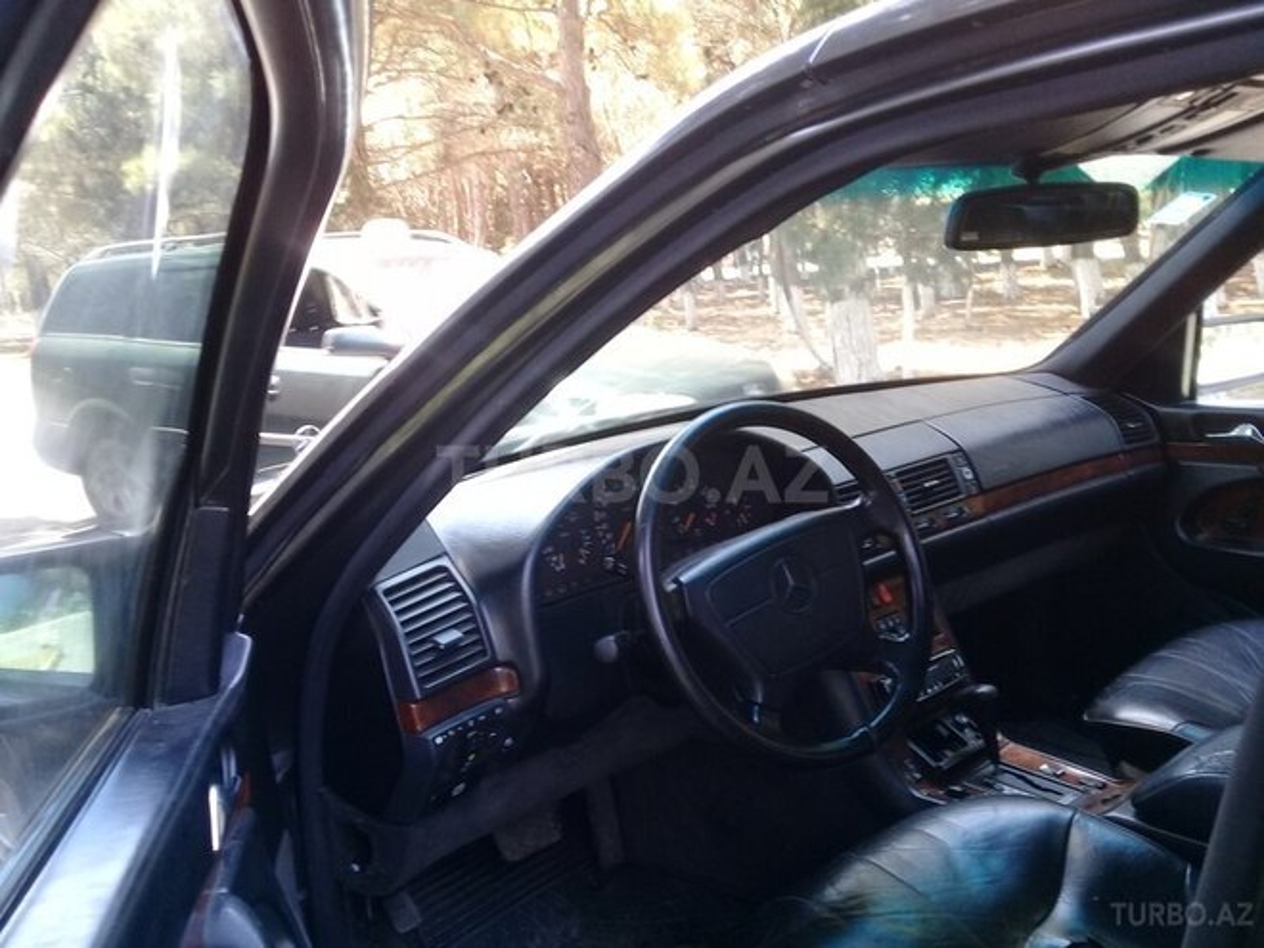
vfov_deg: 45.4
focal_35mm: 31
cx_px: 632
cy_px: 474
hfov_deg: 58.4
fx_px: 1132
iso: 64
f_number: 2.2
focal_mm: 3.3
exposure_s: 1/50
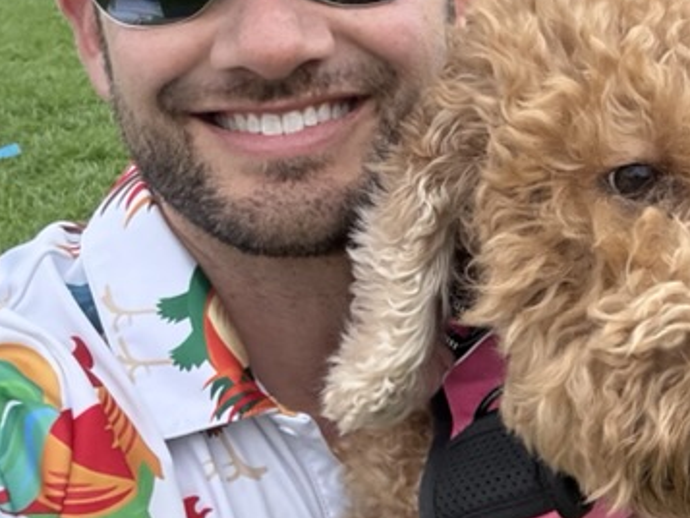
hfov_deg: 27.6
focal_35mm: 66
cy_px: 157
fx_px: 1316
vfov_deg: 22.1
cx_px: 698
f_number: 1.9
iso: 40
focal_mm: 2.69
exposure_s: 1/422
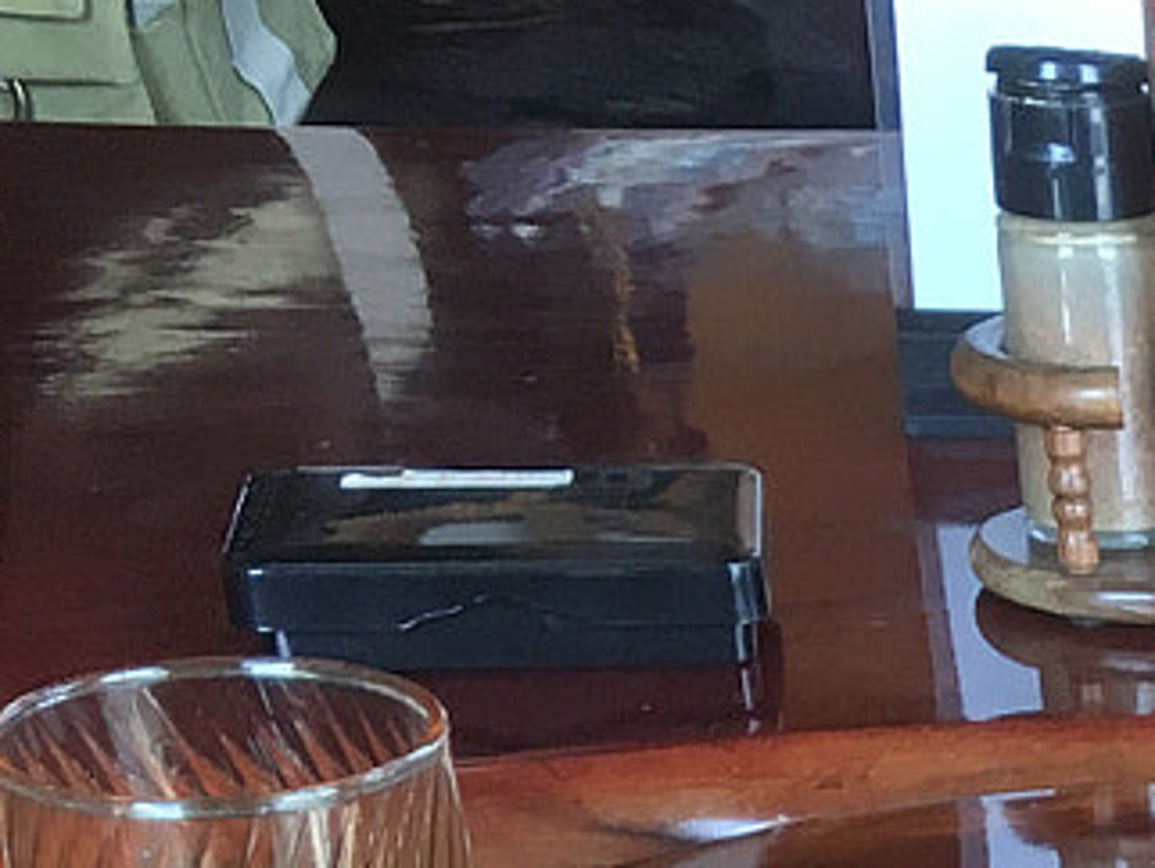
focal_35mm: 144
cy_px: 2044
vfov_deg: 9.3
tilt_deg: -31.9
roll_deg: -4.0
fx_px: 4808
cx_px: 2328
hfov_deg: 12.1
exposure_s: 1/40
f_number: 2.2
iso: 25
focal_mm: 4.15
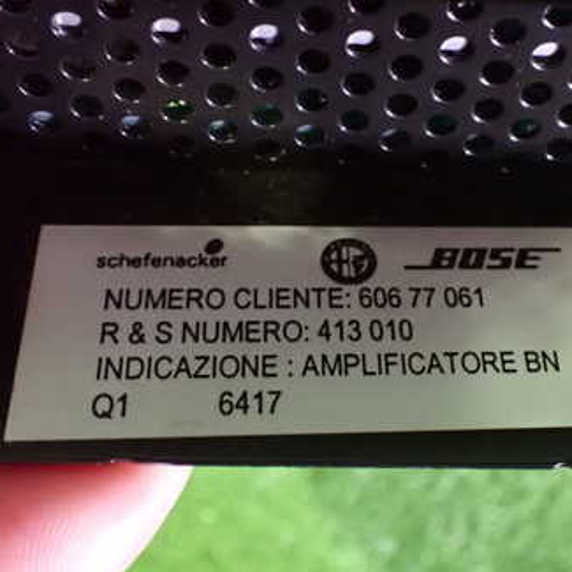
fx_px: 916
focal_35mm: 49
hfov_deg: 34.2
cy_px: 253
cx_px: 400
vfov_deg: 34.6
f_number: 2.3
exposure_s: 1/25
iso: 1600
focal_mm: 5.4
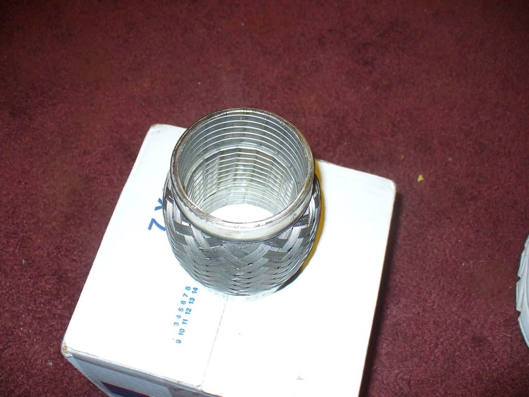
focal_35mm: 37
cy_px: 198
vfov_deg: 38.7
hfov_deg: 50.1
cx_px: 264
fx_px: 565
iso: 100
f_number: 2.8
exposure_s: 1/8
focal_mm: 6.1
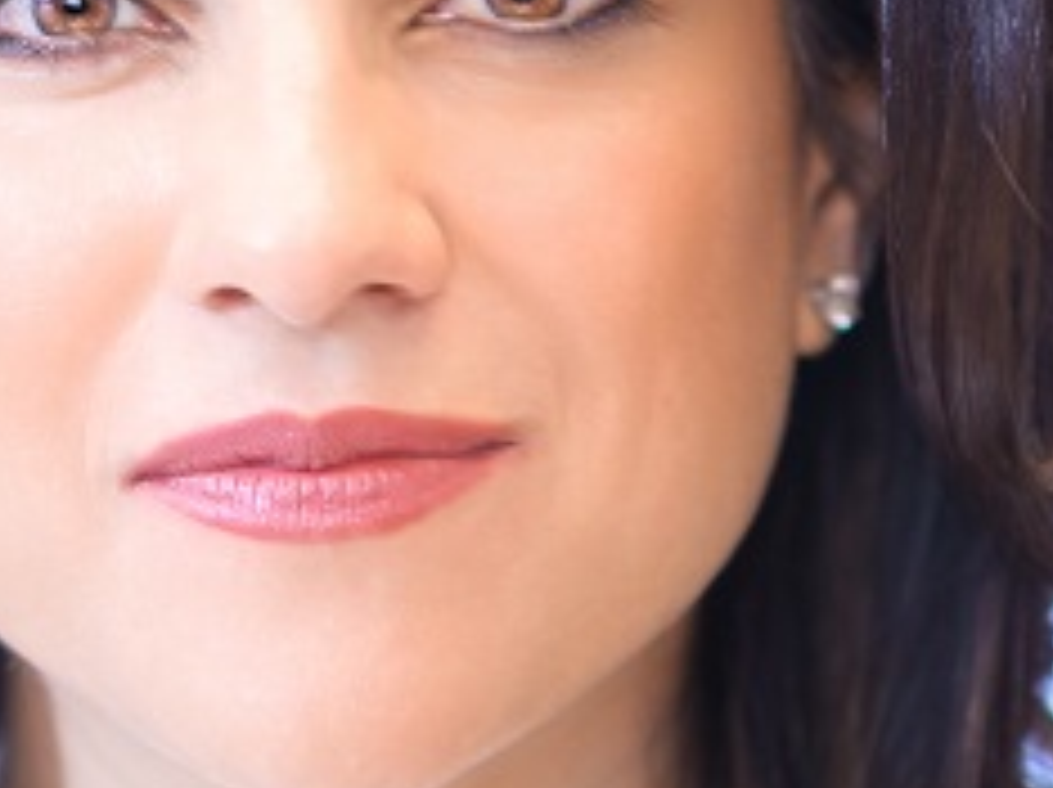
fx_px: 10606
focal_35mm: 349
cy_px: 371
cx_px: 135
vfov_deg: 4.3
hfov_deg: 5.7
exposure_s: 1/60
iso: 200
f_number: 2
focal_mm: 85
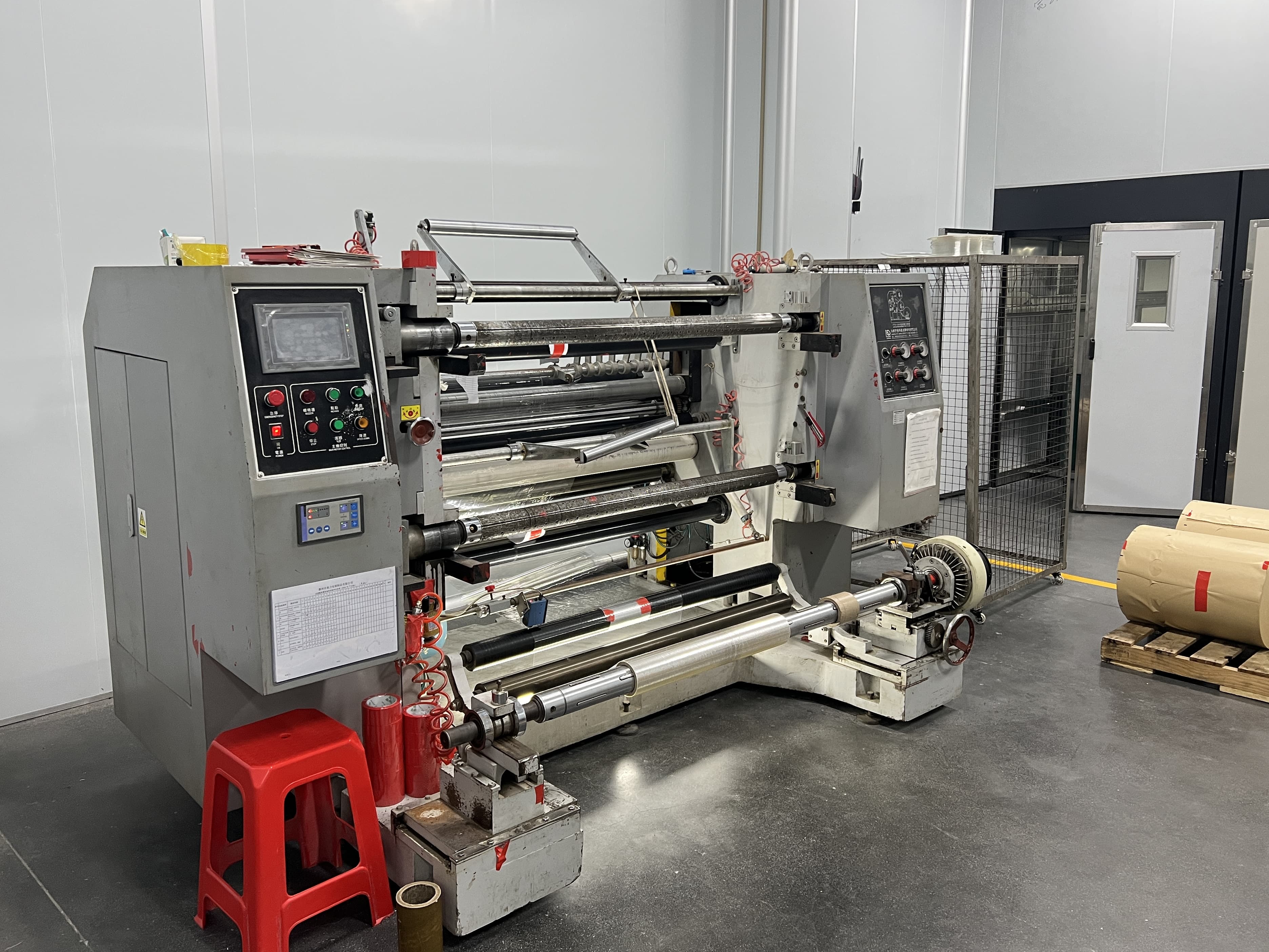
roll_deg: +0.0
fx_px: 1026
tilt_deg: -8.9
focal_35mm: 28
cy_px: 446
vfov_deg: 49.7
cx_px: 629
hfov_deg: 63.4
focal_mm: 5.7
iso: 160
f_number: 1.5
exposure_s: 1/50
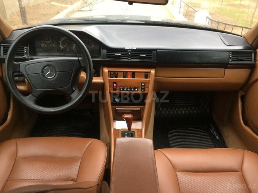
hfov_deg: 61.7
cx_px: 129
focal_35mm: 29
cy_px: 96
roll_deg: -2.7
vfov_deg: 48.2
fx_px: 216
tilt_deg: -28.7
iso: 160
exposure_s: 1/33
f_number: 2.2
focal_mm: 4.15
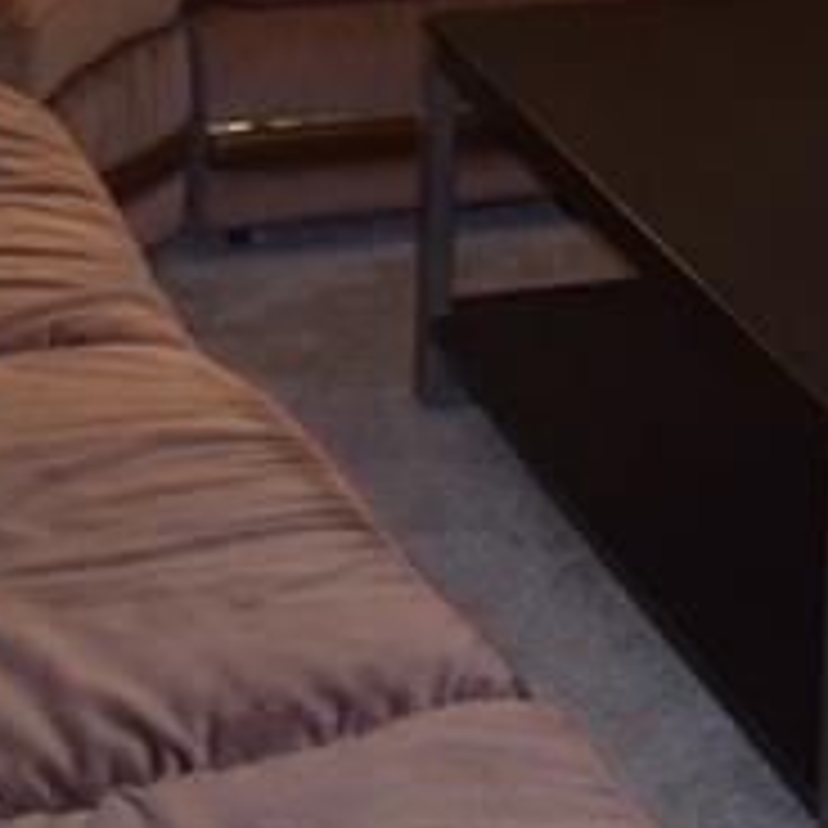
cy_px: -490
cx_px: 1094
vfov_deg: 12.8
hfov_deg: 13.1
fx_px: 3464
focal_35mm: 128
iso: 1000
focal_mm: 18
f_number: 3.5
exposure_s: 1/60
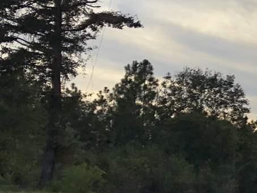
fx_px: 935
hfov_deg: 13.0
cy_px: 180
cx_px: 552
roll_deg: -0.1
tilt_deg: +2.7
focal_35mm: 126
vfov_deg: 11.7
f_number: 1.8
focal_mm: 3.99
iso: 20
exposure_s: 1/838
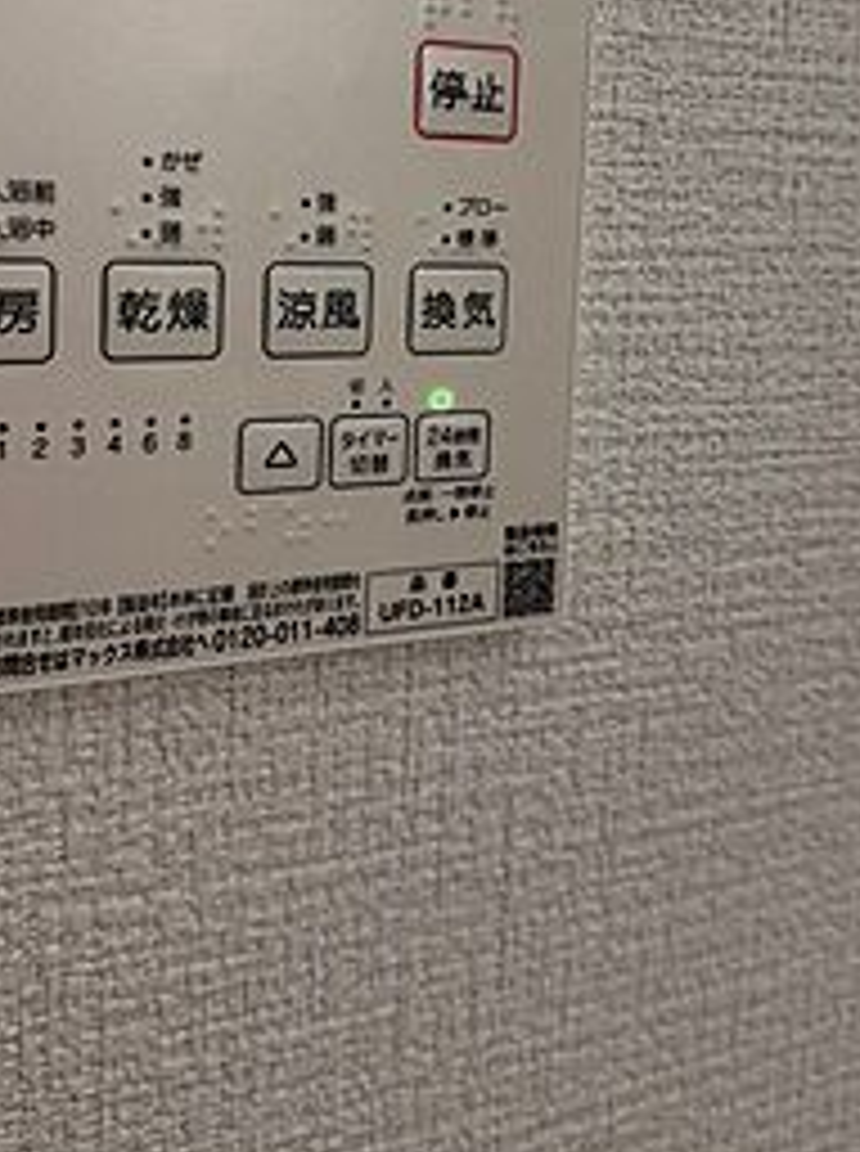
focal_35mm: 40
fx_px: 1329
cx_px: 471
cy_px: 302
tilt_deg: -5.9
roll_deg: -3.0
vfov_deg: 45.4
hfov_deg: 35.8
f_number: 1.78
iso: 200
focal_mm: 6.76
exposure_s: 1/120
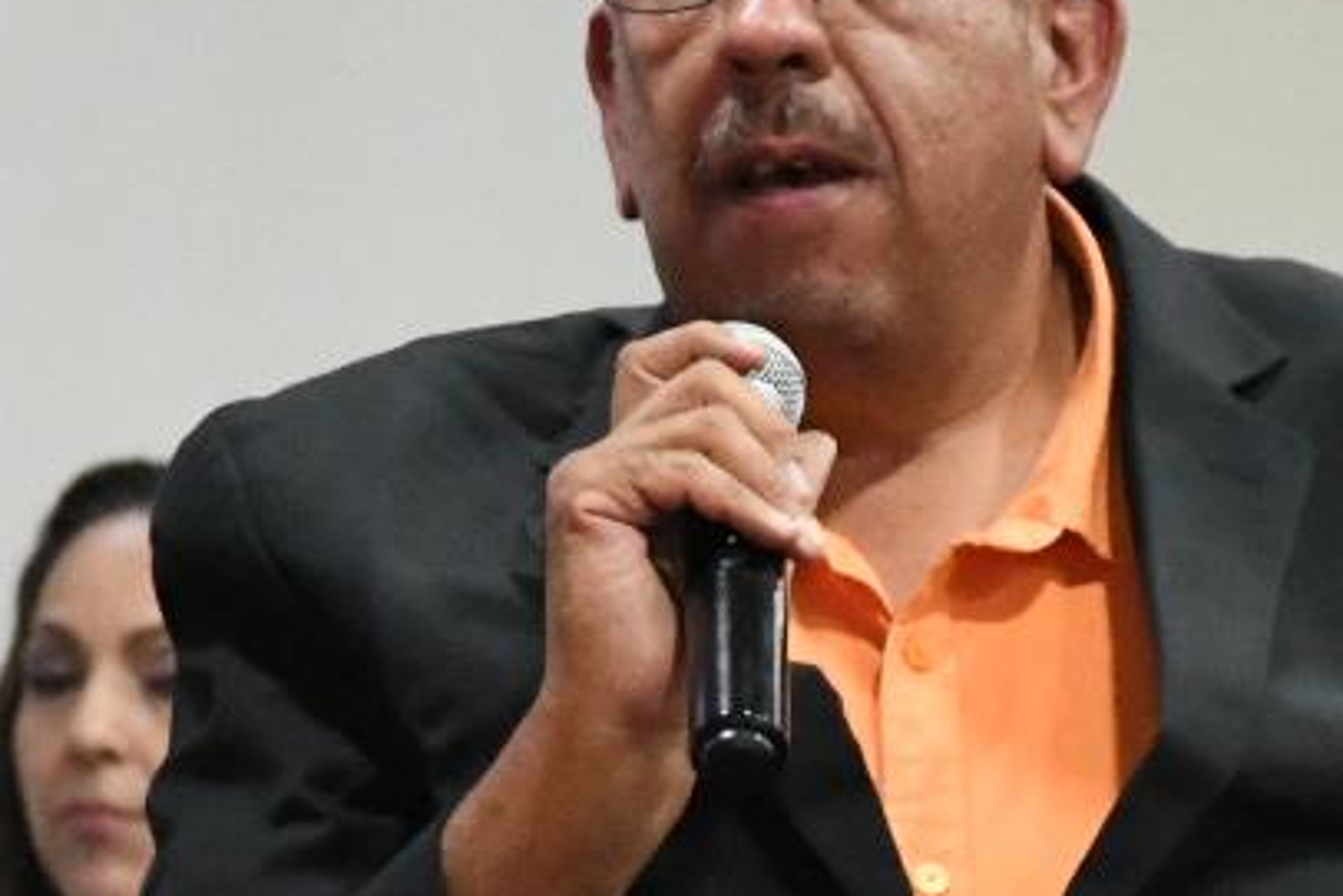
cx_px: 1062
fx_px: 21121
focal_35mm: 566
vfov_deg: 2.4
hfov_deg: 3.6
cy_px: 995
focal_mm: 95
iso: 8000
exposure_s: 1/100
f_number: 5.3
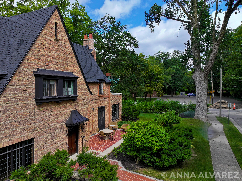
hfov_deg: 71.6
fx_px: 168
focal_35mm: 24
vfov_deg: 56.8
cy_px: 90
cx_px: 121
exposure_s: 1/2000
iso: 290
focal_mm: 12.29
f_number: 2.8
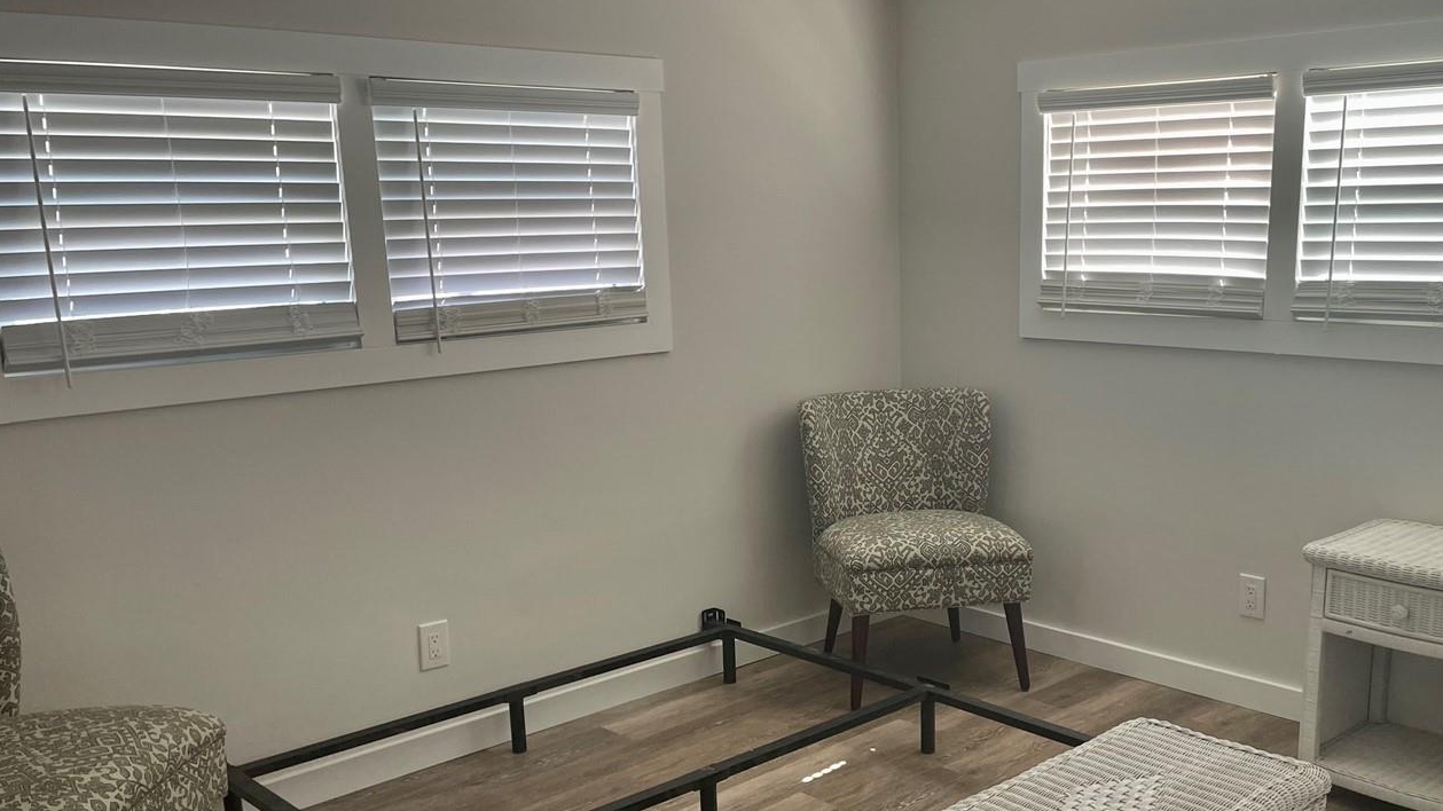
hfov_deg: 54.6
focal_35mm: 36
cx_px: 905
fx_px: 1377
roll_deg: +1.6
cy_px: 527
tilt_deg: -11.3
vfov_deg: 32.6
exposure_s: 1/60
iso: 80
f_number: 1.6
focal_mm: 4.2
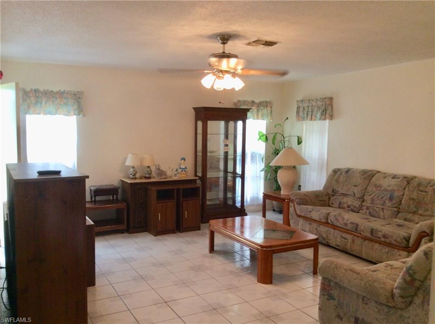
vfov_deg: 44.0
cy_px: 162
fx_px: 401
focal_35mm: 32
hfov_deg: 56.9
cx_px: 218
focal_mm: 3.3
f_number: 2.4
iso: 64
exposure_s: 1/24
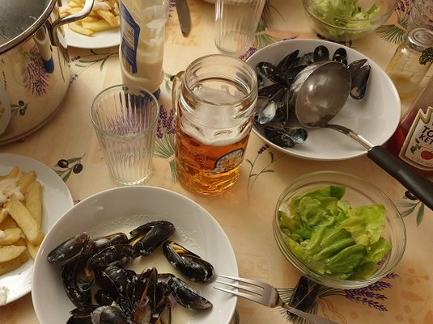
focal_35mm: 34
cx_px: 153
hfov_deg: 53.2
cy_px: 210
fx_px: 425
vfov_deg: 41.3
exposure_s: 1/14
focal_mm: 4.3
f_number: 1.5
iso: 250
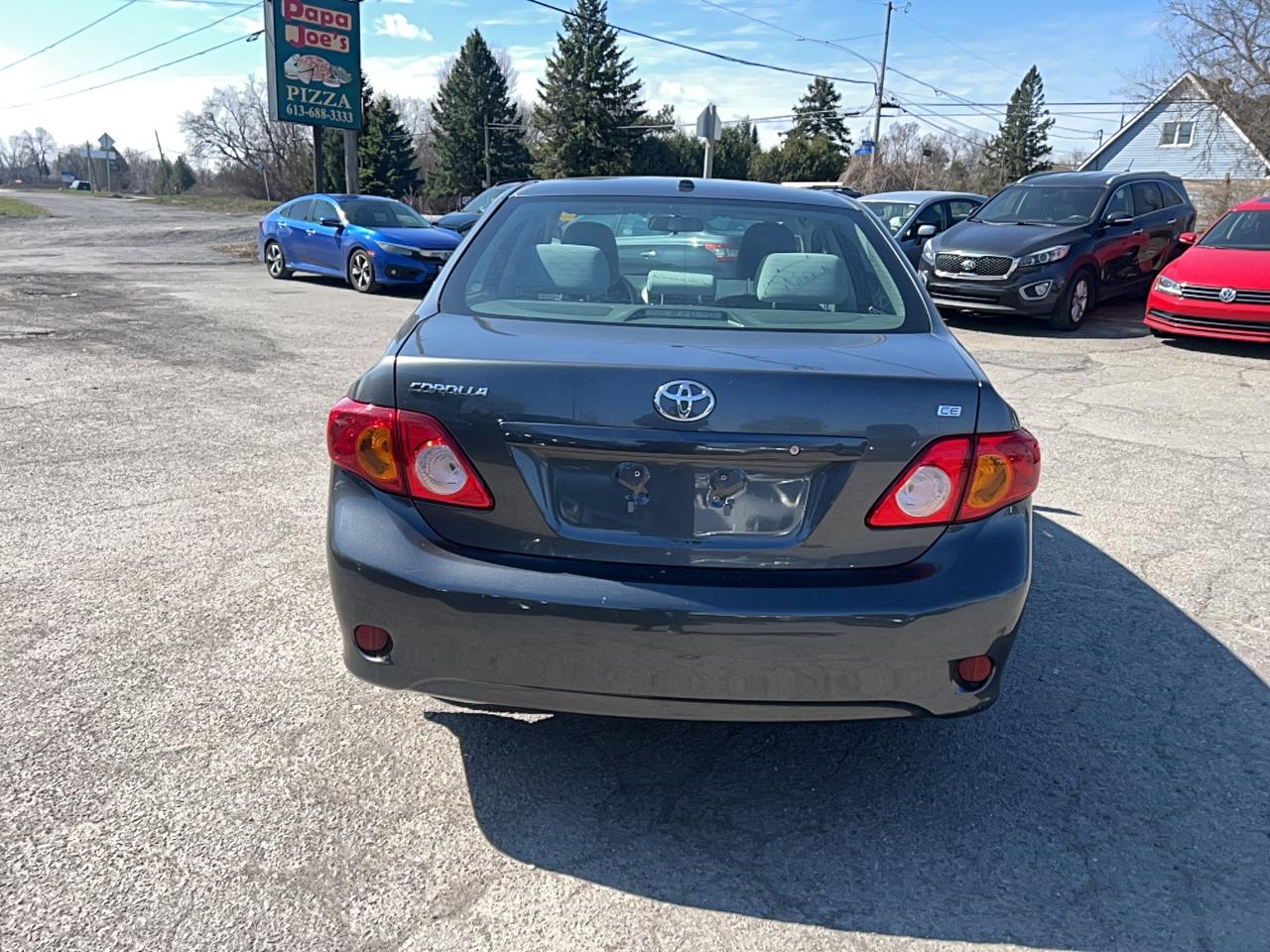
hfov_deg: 67.3
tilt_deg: -13.8
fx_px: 954
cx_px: 635
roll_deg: -3.9
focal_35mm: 26
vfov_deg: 53.1
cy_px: 476
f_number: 1.5
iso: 32
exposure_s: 1/4525
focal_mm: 5.7
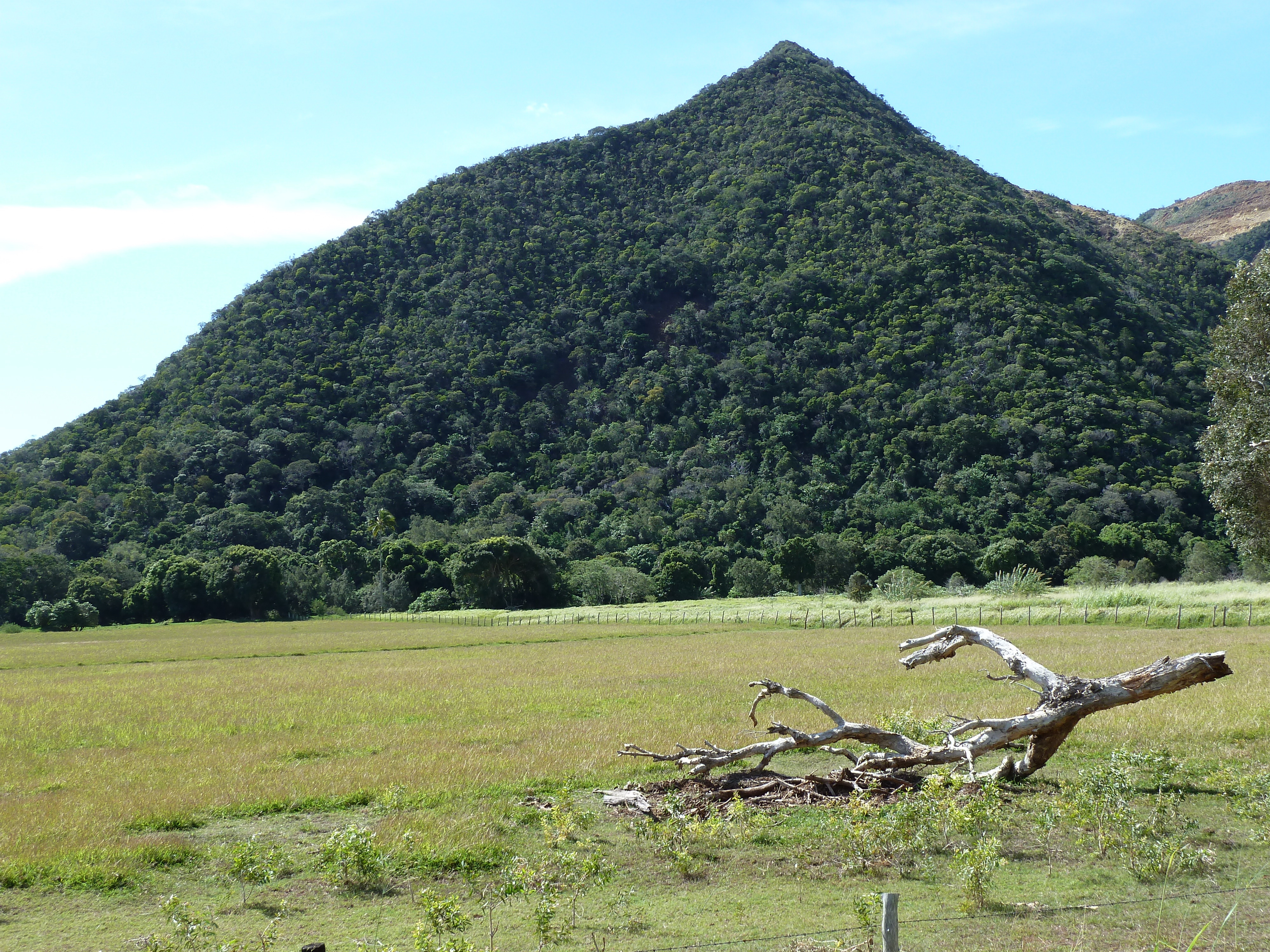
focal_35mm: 48
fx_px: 1761
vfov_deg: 30.3
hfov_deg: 39.7
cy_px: 476
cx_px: 635
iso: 80
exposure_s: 1/250
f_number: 4
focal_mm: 7.9
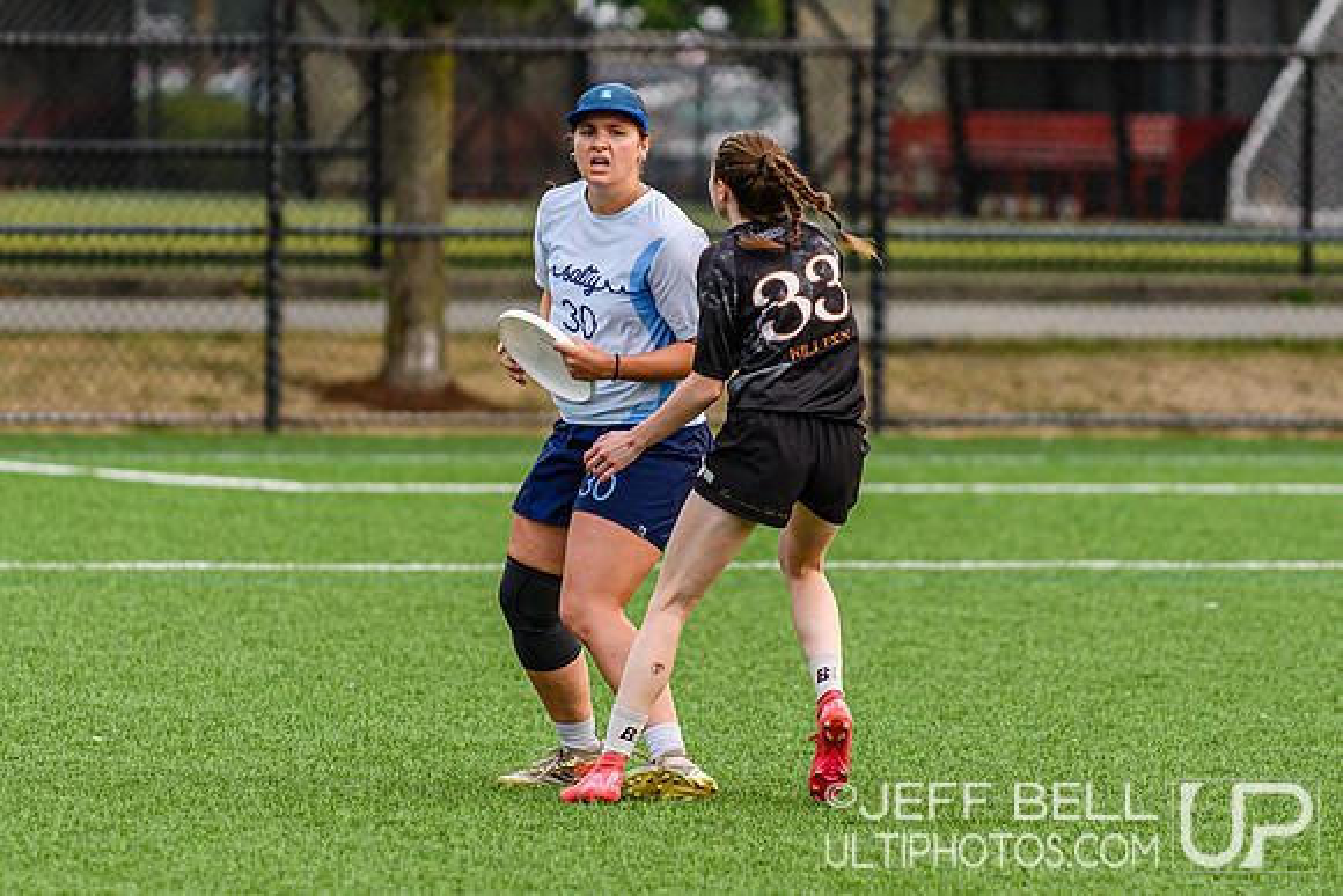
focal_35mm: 476
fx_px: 17778
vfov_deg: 2.9
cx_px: 715
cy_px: 307
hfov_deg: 4.3
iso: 250
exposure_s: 1/1250
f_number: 3.2
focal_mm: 200
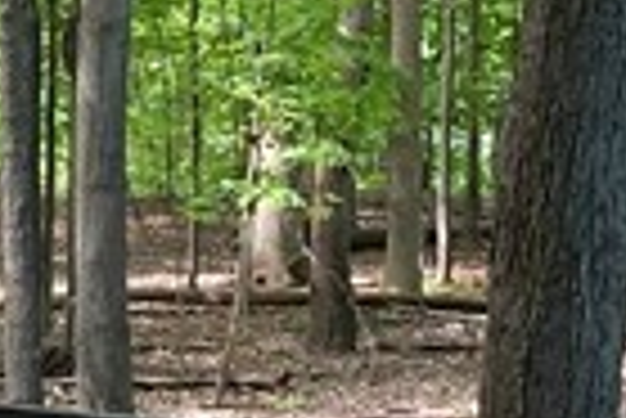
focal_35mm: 199
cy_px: 193
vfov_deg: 6.9
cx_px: -18
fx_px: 3464
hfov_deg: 10.2
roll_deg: +0.4
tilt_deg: -8.9
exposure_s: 1/114
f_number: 1.8
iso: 125
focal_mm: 4.25
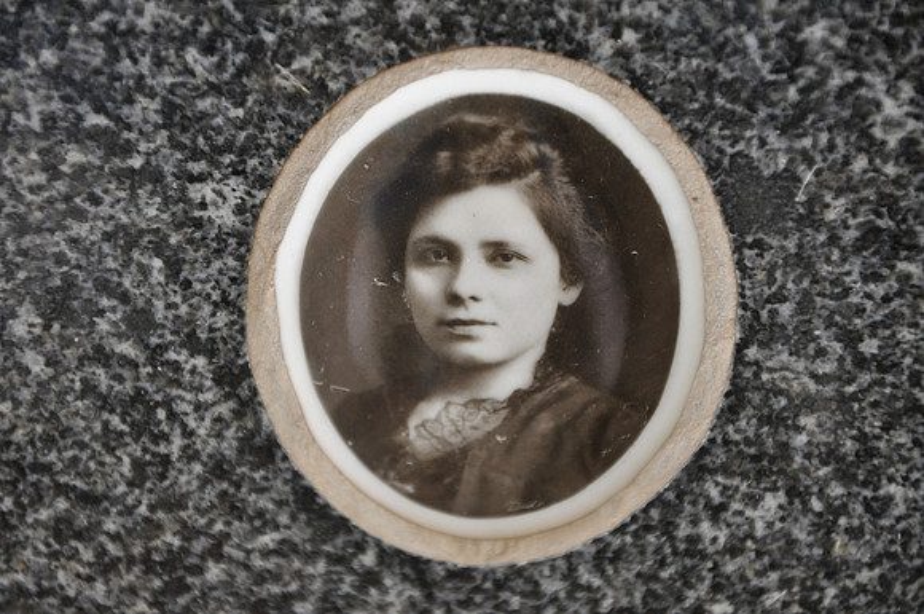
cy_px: 307
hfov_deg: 13.1
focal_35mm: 158
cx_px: 462
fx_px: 4037
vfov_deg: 8.7
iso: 800
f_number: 5.6
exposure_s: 1/125
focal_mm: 105
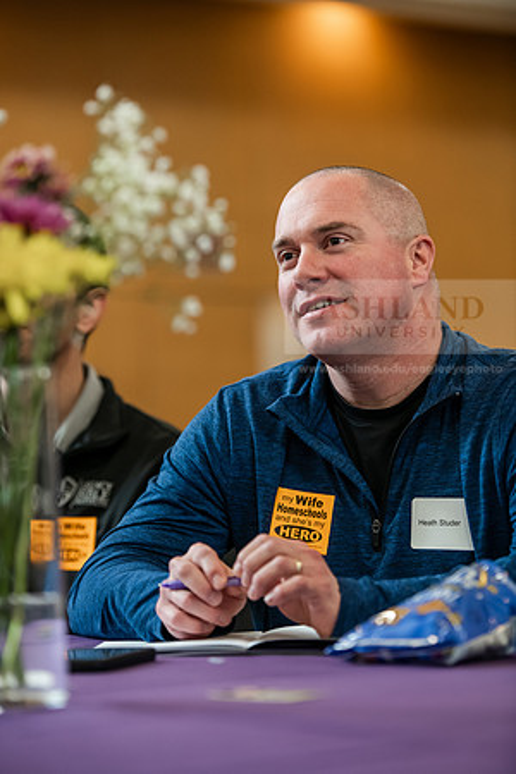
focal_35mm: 120
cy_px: 387
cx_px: 258
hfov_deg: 11.4
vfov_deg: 17.1
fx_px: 2580
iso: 1600
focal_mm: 120
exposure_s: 1/200
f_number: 3.2
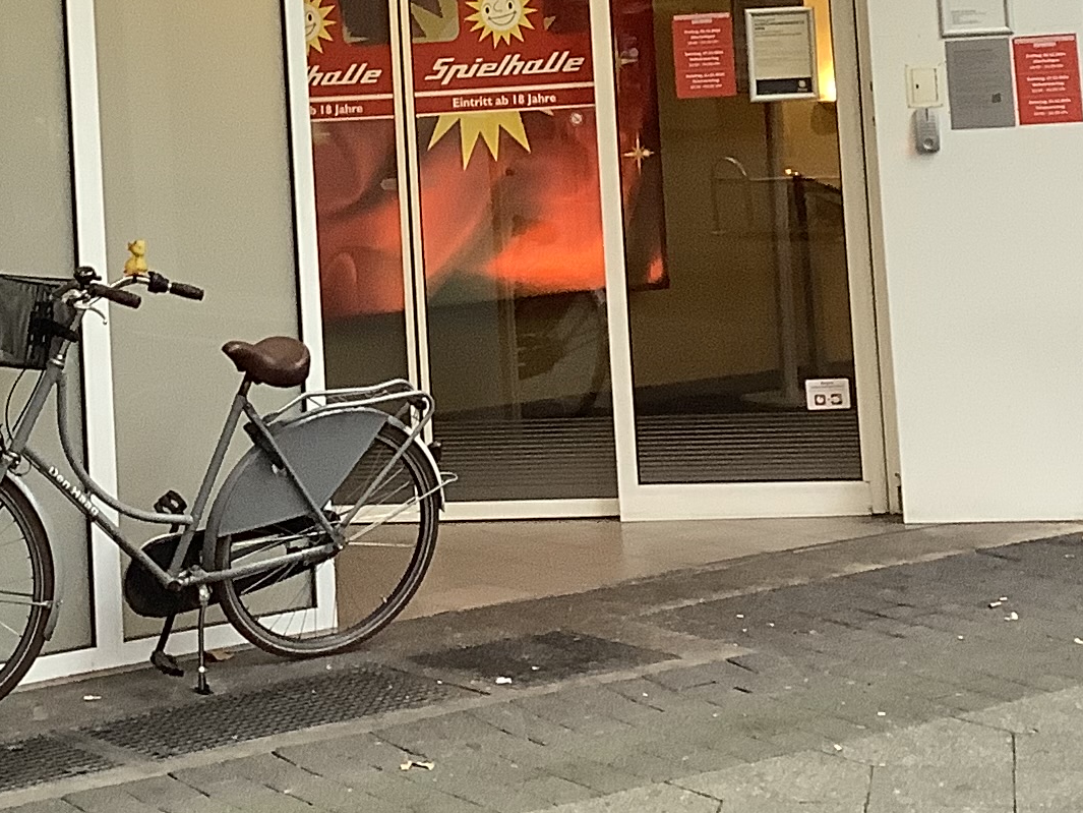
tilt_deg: +4.2
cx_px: 384
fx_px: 2973
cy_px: -163
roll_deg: +2.9
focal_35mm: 95
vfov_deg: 15.0
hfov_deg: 20.6
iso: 125
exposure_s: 1/50
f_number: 2.4
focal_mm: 3.3
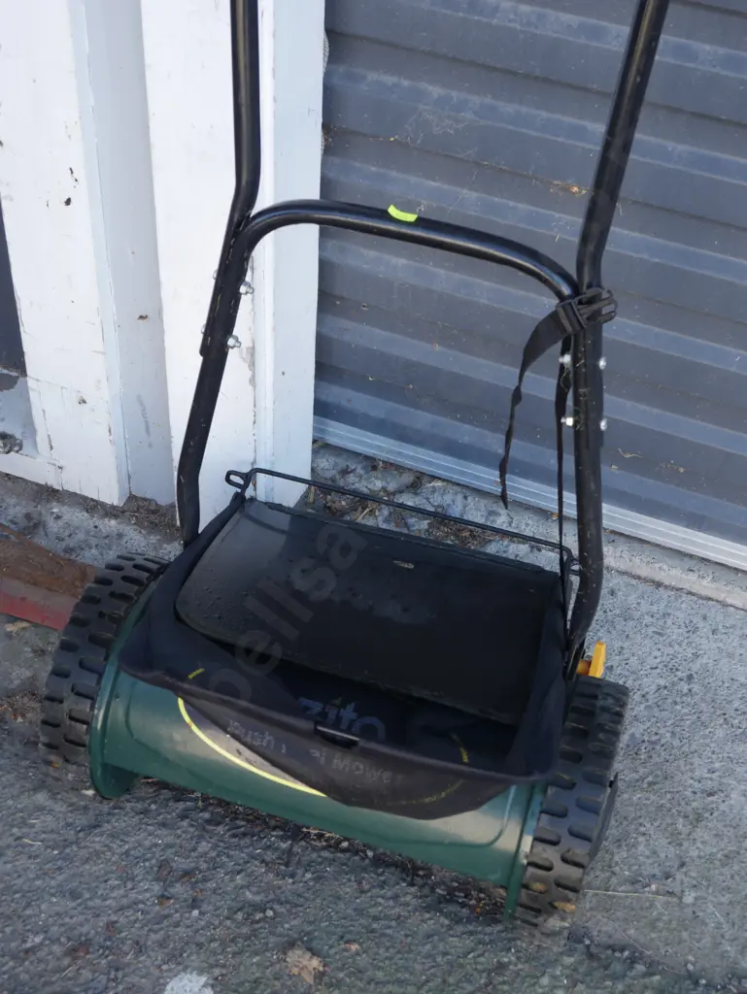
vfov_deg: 38.2
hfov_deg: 29.1
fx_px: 1437
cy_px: 497
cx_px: 374
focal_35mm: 50
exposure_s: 1/60
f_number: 5.3
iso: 250
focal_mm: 25
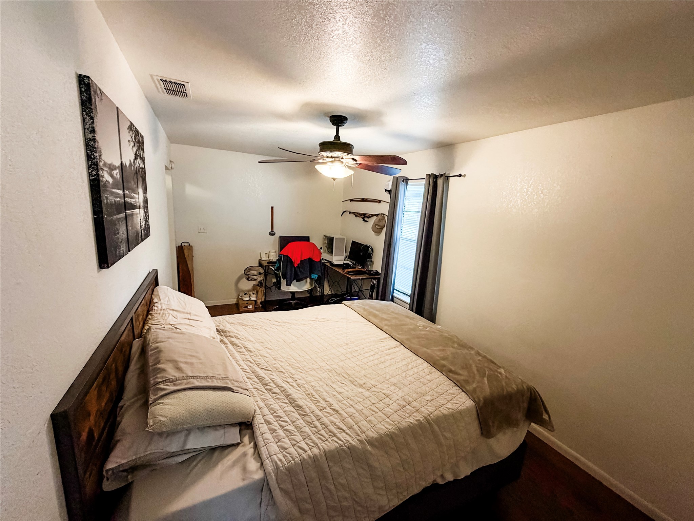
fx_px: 281
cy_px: 260
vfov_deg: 85.7
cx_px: 347
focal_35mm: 14
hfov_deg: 102.1
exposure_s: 1/60
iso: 250
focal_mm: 2.22
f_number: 2.2
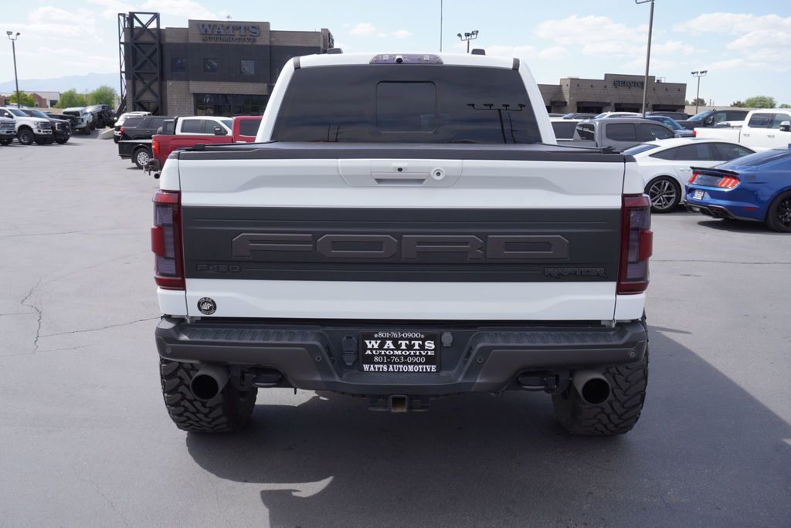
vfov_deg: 38.4
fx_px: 758
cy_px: 264
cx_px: 396
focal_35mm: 34
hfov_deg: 55.1
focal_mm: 23
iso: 100
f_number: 7.1
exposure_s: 1/200
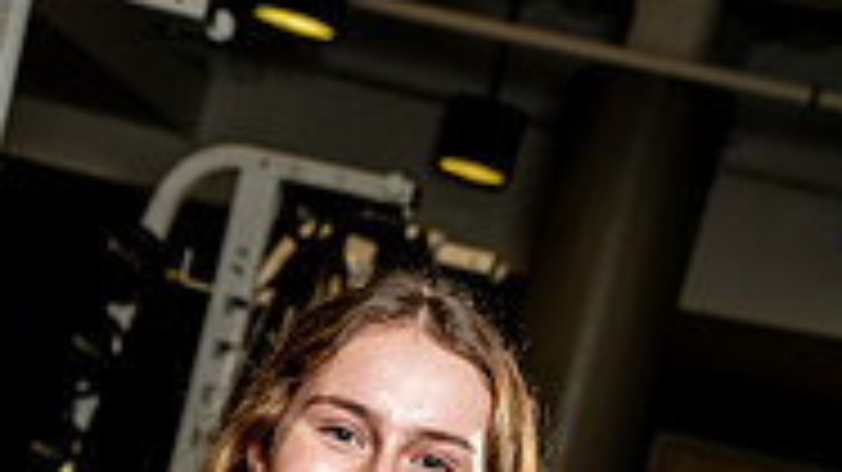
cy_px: 984
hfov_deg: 17.0
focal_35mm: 126
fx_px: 2812
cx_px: 270
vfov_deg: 9.0
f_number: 5.6
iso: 320
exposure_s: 1/250
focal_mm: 50
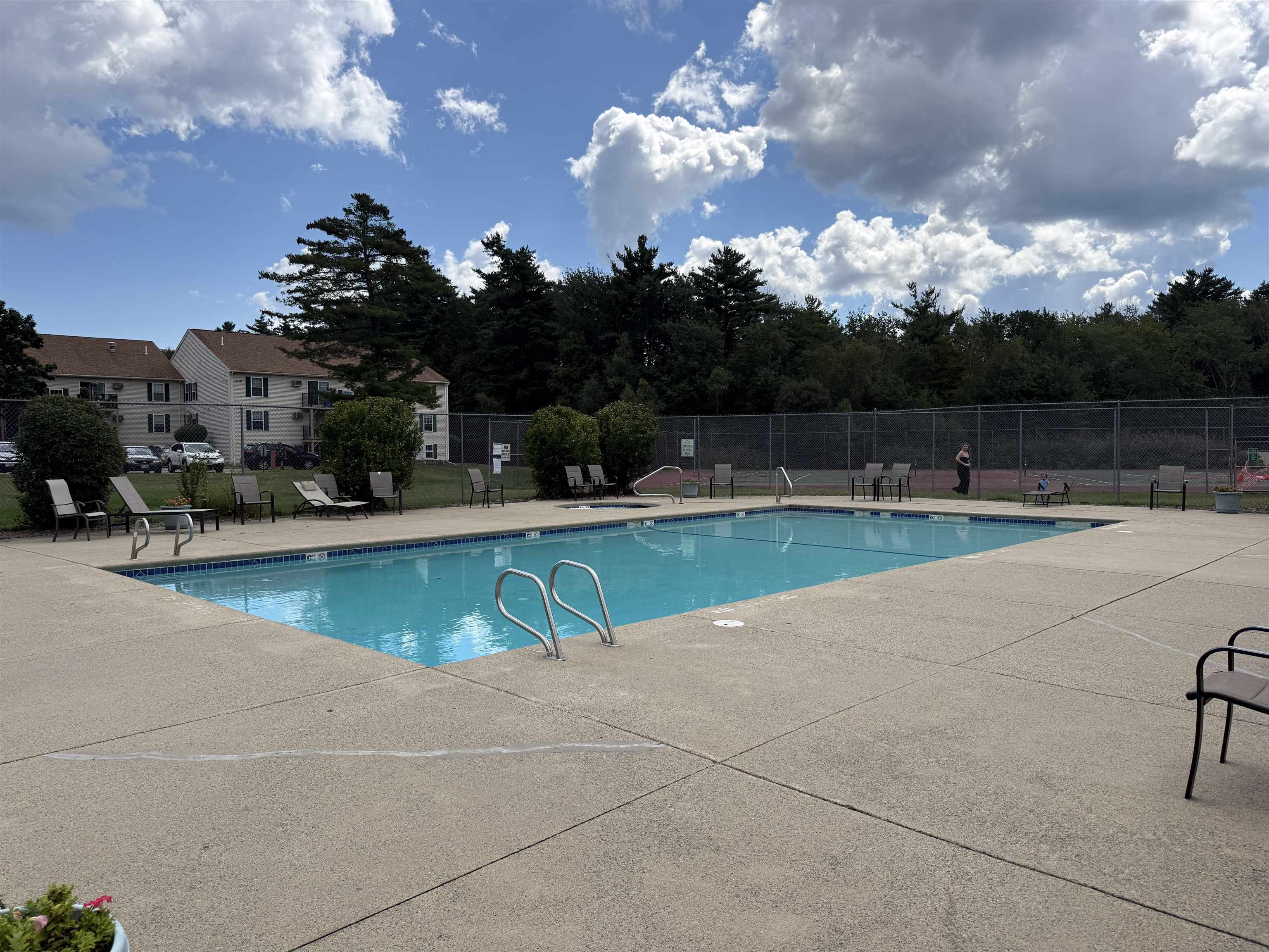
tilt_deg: -1.6
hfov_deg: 71.6
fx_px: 880
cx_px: 634
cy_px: 476
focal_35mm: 24
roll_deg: +0.7
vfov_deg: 56.8
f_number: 1.78
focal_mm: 6.76
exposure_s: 1/6173
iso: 100
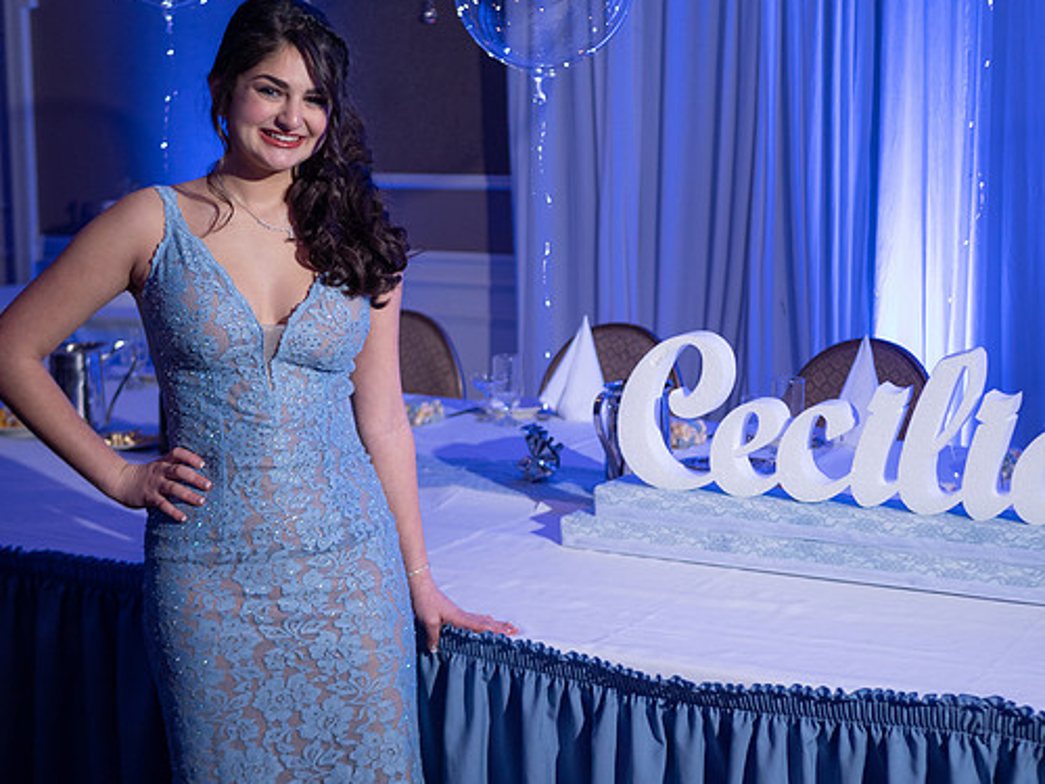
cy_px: 340
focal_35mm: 58
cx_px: 583
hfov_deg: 33.2
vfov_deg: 25.2
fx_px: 1751
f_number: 1.7
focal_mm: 25
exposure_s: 1/80
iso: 500
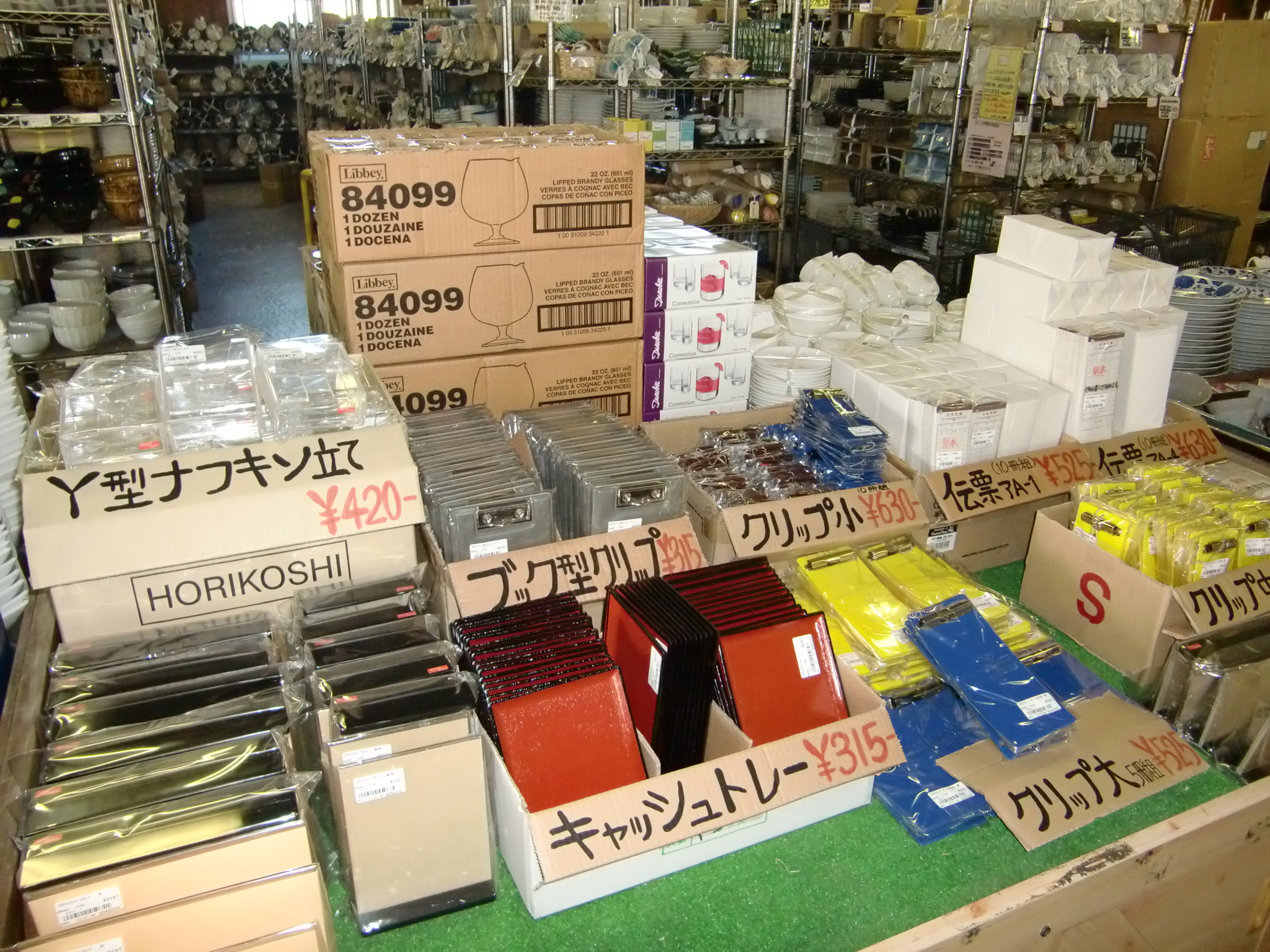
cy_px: 476
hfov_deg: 63.4
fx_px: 1027
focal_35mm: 28
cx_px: 635
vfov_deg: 49.7
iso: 400
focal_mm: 4.9
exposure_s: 1/60
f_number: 2.6
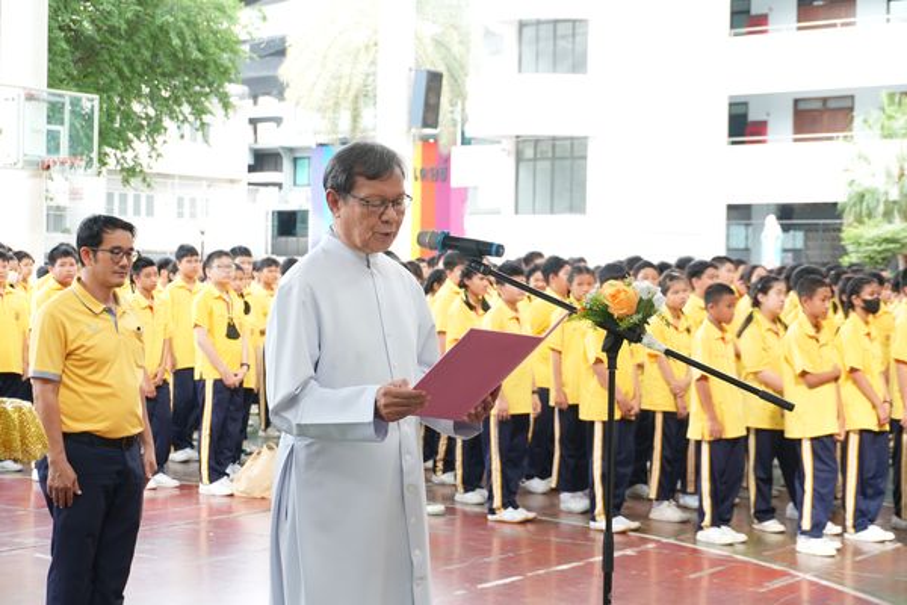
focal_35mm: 68
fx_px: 1700
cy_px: 302
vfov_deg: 20.2
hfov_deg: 29.9
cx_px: 454
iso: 500
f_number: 5.6
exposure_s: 1/50
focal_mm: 45
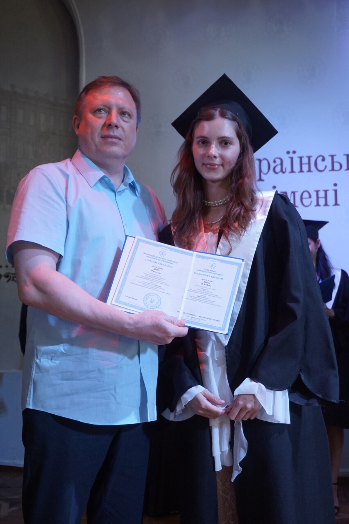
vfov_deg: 45.0
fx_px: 633
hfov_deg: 30.8
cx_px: 174
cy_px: 262
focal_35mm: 44
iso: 1250
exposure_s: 1/160
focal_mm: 29
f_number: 4.5
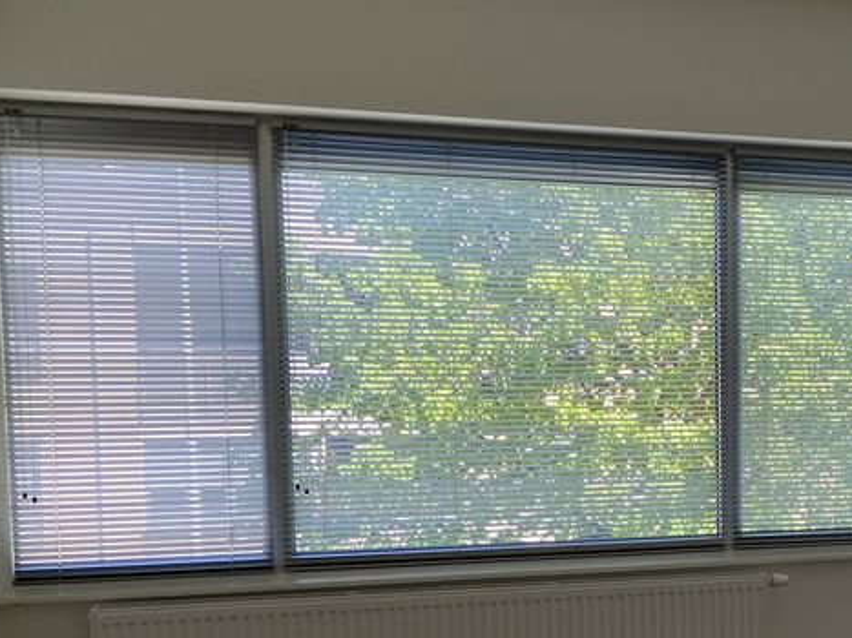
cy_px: 479
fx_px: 1403
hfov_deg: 31.0
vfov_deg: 25.3
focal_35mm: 57
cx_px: 876
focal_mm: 4.25
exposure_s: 1/124
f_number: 1.8
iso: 32
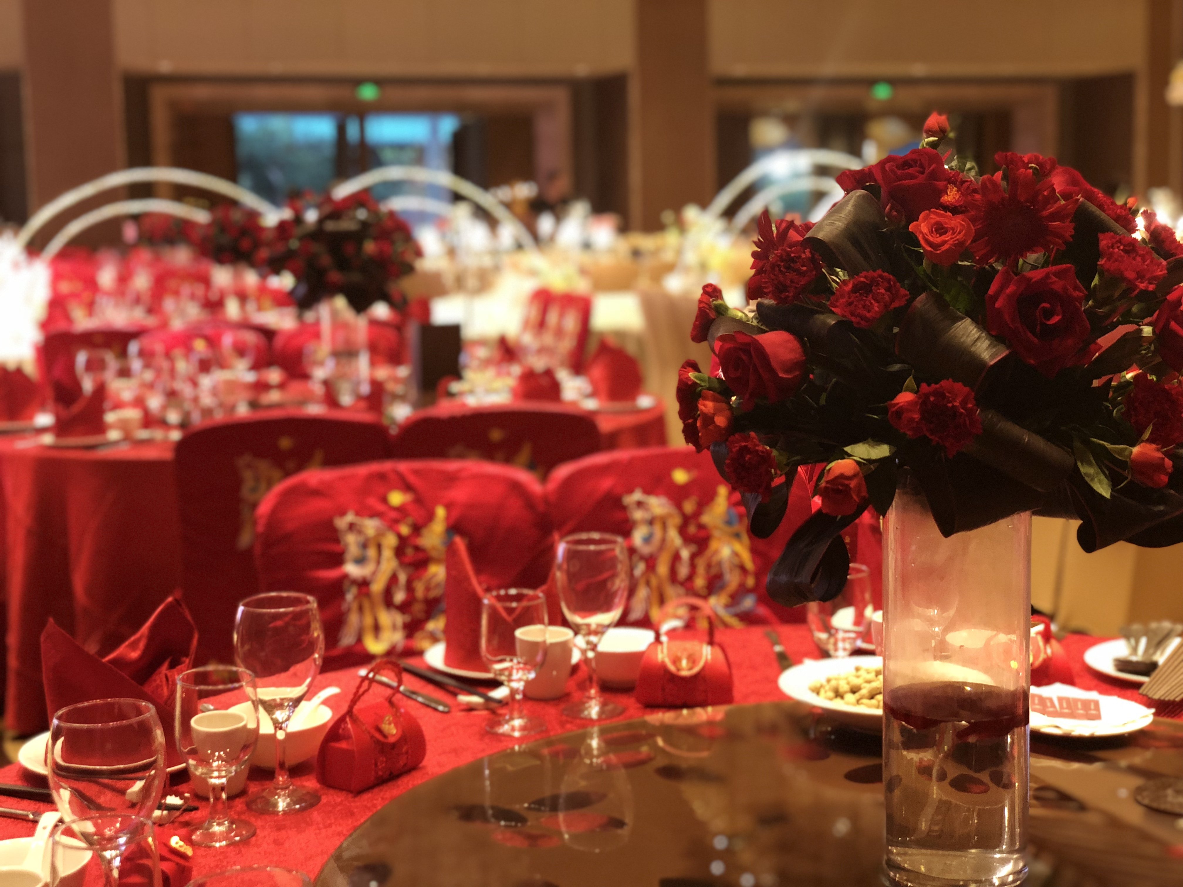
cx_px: 592
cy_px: 444
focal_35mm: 52
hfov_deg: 36.8
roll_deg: +1.9
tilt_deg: -7.6
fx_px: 1777
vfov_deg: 28.0
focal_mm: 6
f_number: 2.4
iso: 125
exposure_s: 1/25
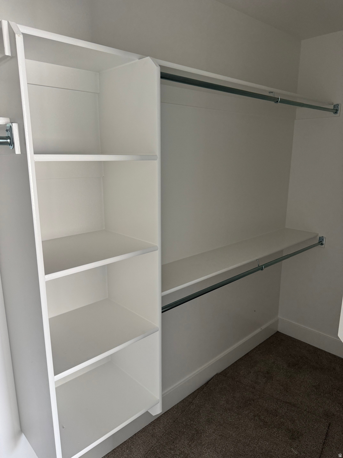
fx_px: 317
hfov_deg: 56.8
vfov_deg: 71.6
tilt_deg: -11.2
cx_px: 172
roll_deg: -2.4
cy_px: 229
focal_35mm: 24
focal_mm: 6.76
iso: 200
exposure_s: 1/115
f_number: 1.78
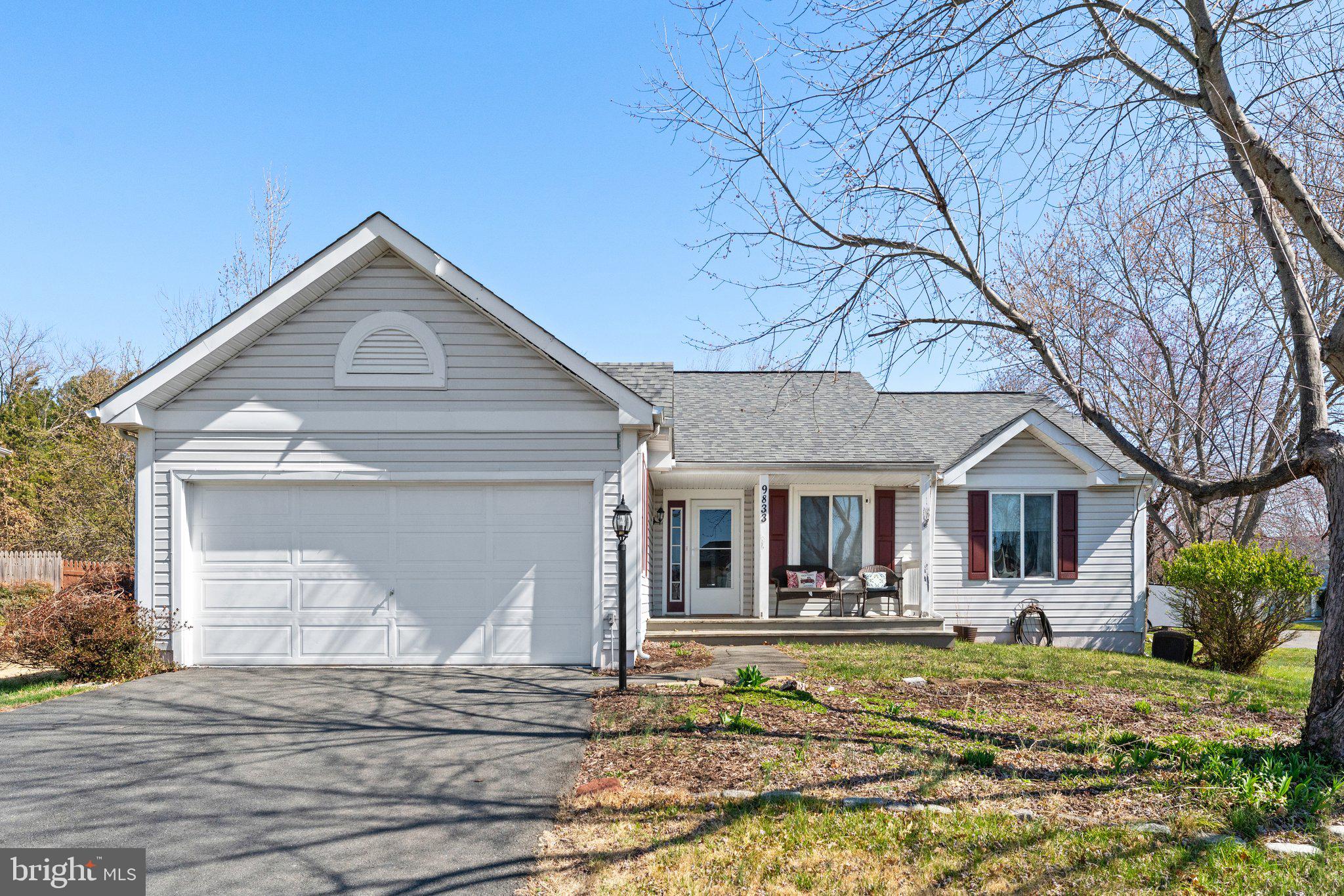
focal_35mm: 21
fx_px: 769
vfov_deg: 60.5
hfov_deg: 82.3
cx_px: 672
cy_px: 448
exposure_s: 1/1600
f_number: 8
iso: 640
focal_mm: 20.6
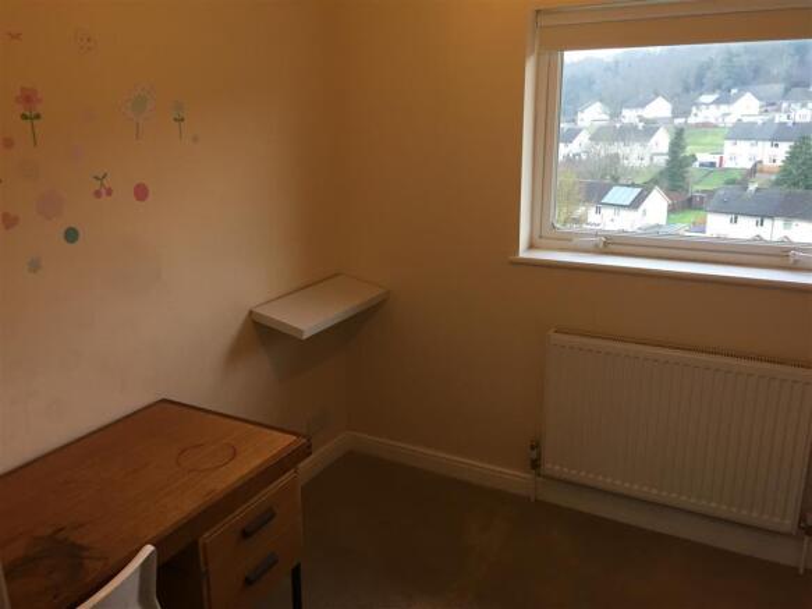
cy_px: 304
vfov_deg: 48.2
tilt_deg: -15.9
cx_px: 406
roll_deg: +0.6
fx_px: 680
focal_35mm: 29
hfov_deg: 61.7
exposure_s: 1/33
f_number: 2.2
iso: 100
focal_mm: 4.15
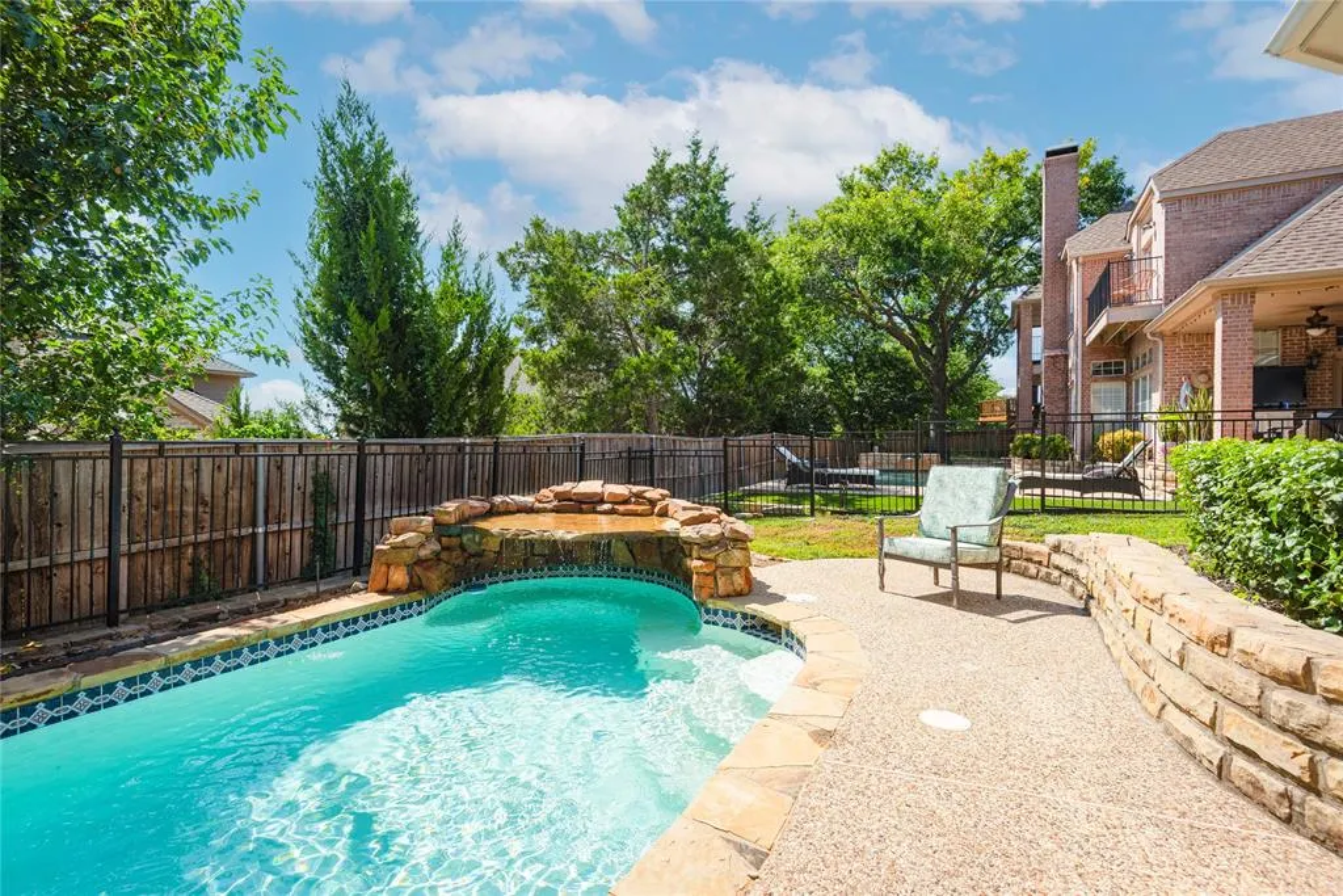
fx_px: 597
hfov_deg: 96.7
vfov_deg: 73.8
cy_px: 448
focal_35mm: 16
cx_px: 672
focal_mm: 16
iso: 100
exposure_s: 1/400
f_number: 7.1
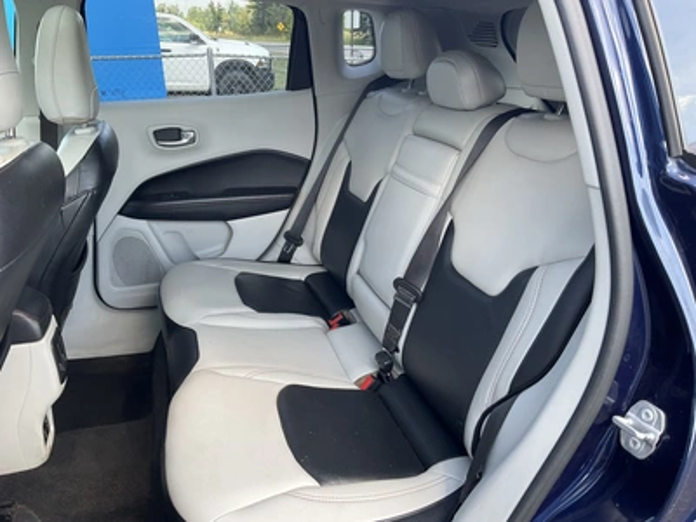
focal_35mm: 29
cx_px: 348
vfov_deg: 48.2
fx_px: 583
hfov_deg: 61.7
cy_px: 261
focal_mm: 3
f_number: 1.8
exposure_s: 1/122
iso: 25
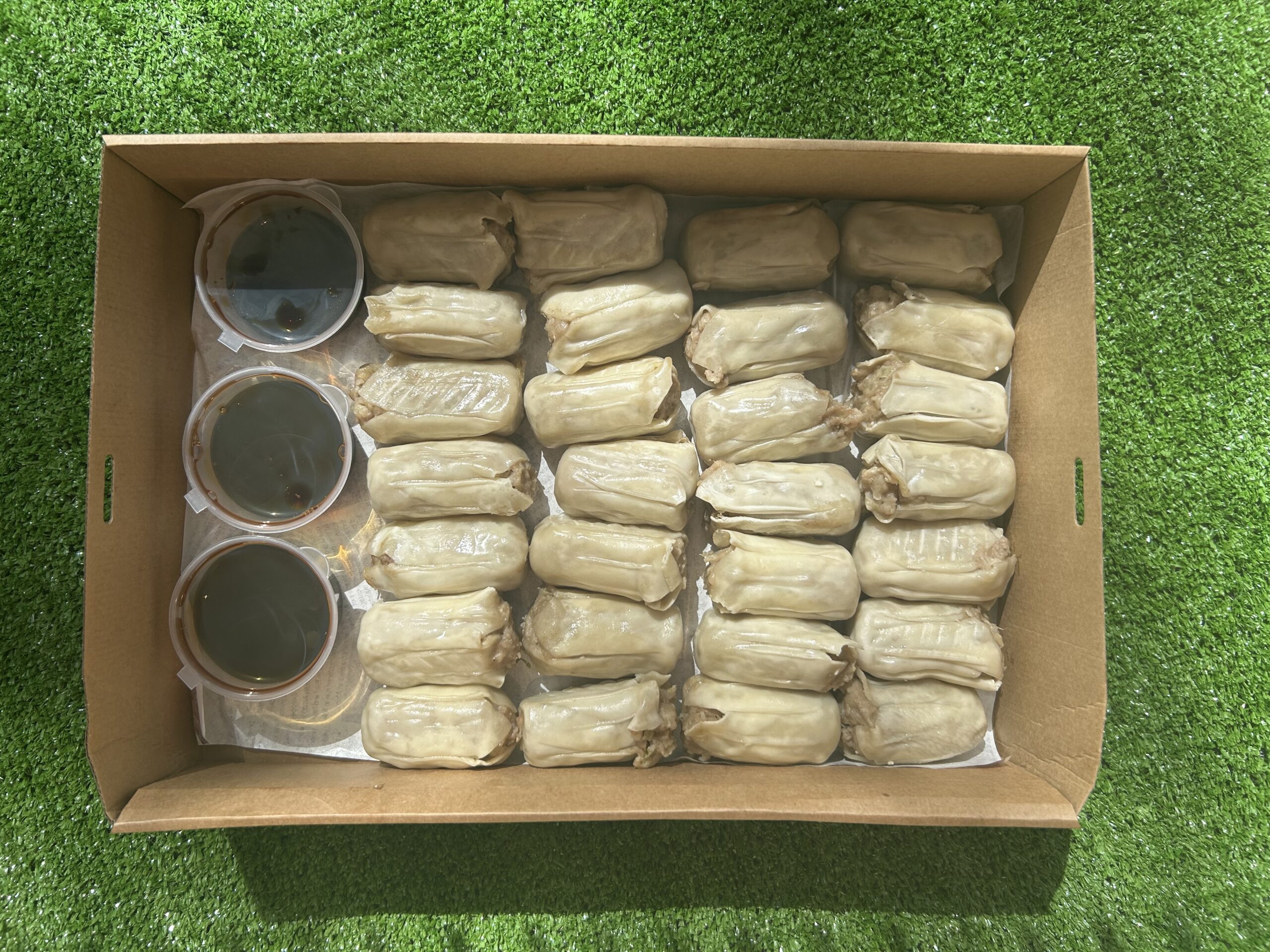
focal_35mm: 26
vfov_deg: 53.1
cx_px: 635
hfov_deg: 67.3
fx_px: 954
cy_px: 476
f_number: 1.5
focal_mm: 5.7
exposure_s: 1/1531
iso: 50
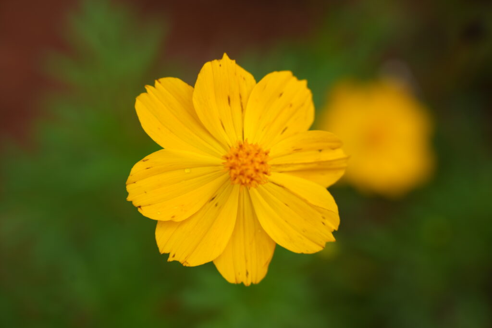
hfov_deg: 19.5
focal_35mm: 105
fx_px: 1435
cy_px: 164
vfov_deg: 13.0
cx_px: 246
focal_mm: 105
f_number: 5.6
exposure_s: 1/250
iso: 100
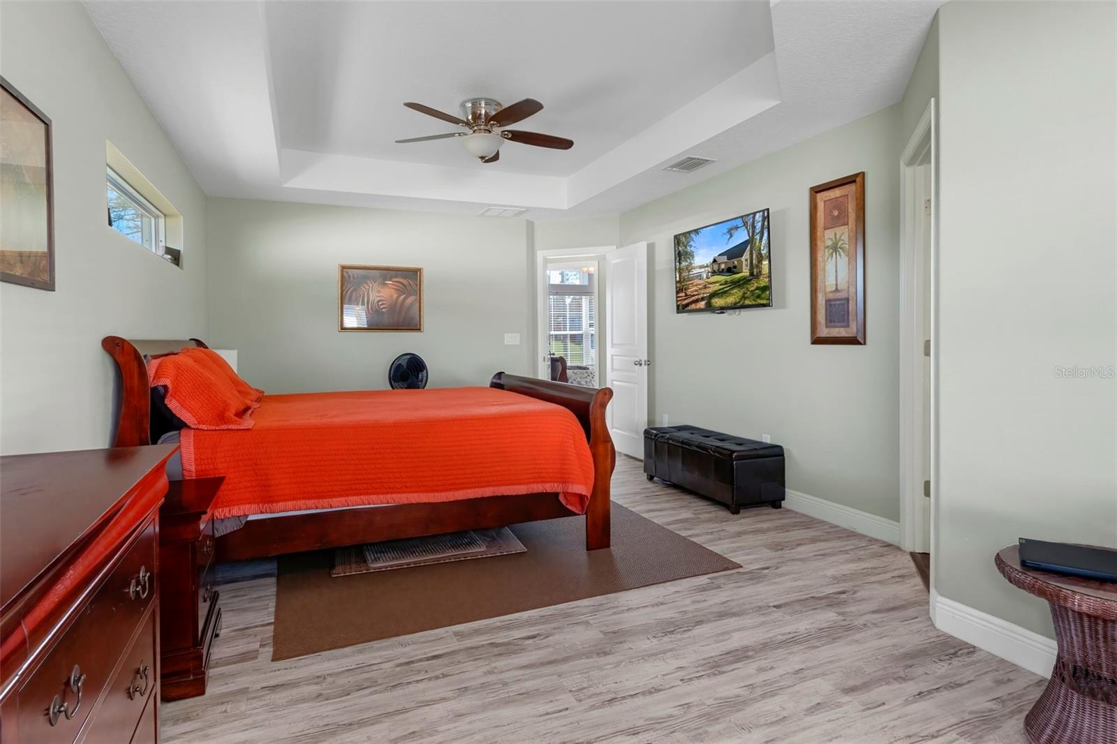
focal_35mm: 18
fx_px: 558
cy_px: 372
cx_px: 558
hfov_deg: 90.0
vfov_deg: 67.4
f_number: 8
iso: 1000
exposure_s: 1/6
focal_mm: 12
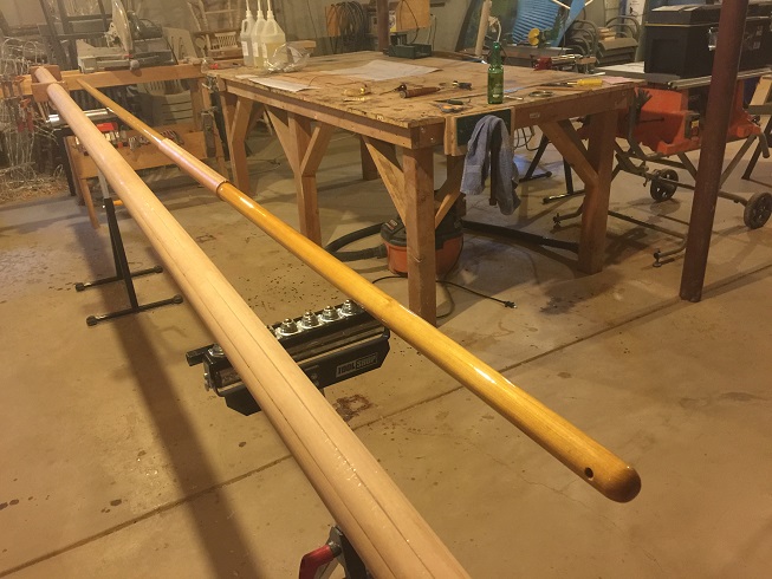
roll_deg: +3.2
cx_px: 386
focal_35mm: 29
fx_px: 647
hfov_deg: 61.7
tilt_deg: -24.8
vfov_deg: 48.2
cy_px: 290
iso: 100
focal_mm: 4.15
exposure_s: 1/8
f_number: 2.2
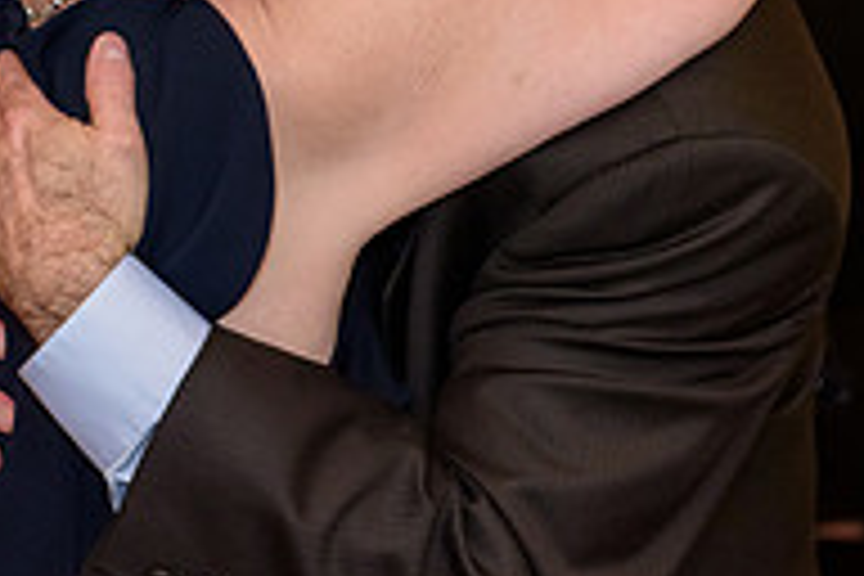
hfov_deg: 11.7
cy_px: -155
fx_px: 4200
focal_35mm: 175
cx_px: 310
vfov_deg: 7.8
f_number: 3.2
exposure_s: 1/125
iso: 1600
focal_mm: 58
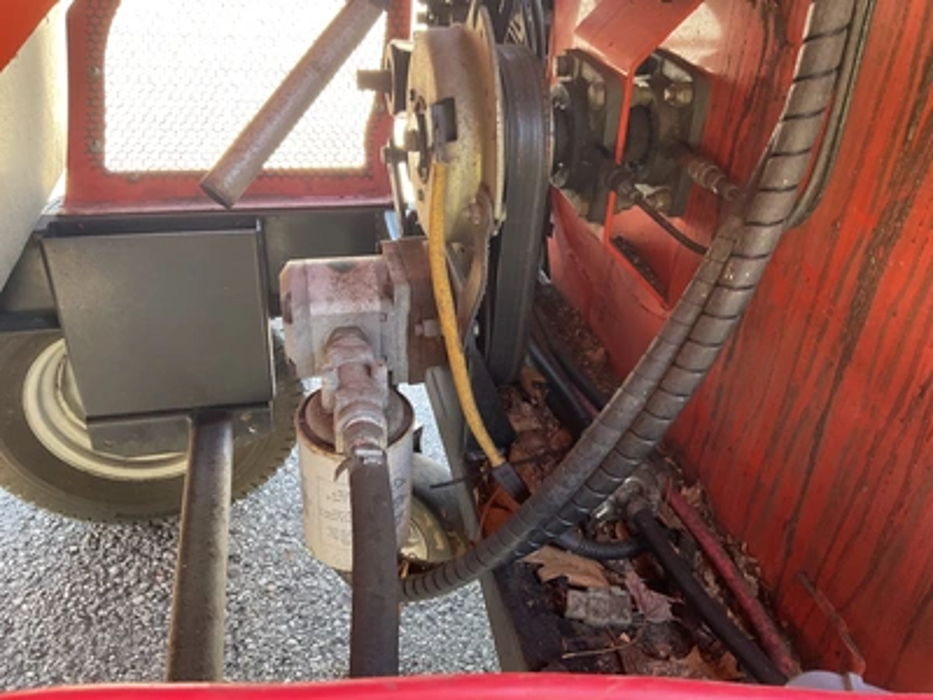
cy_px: 350
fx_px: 782
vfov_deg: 48.2
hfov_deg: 61.7
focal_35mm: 29
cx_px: 466
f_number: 1.8
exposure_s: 1/60
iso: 100
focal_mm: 3
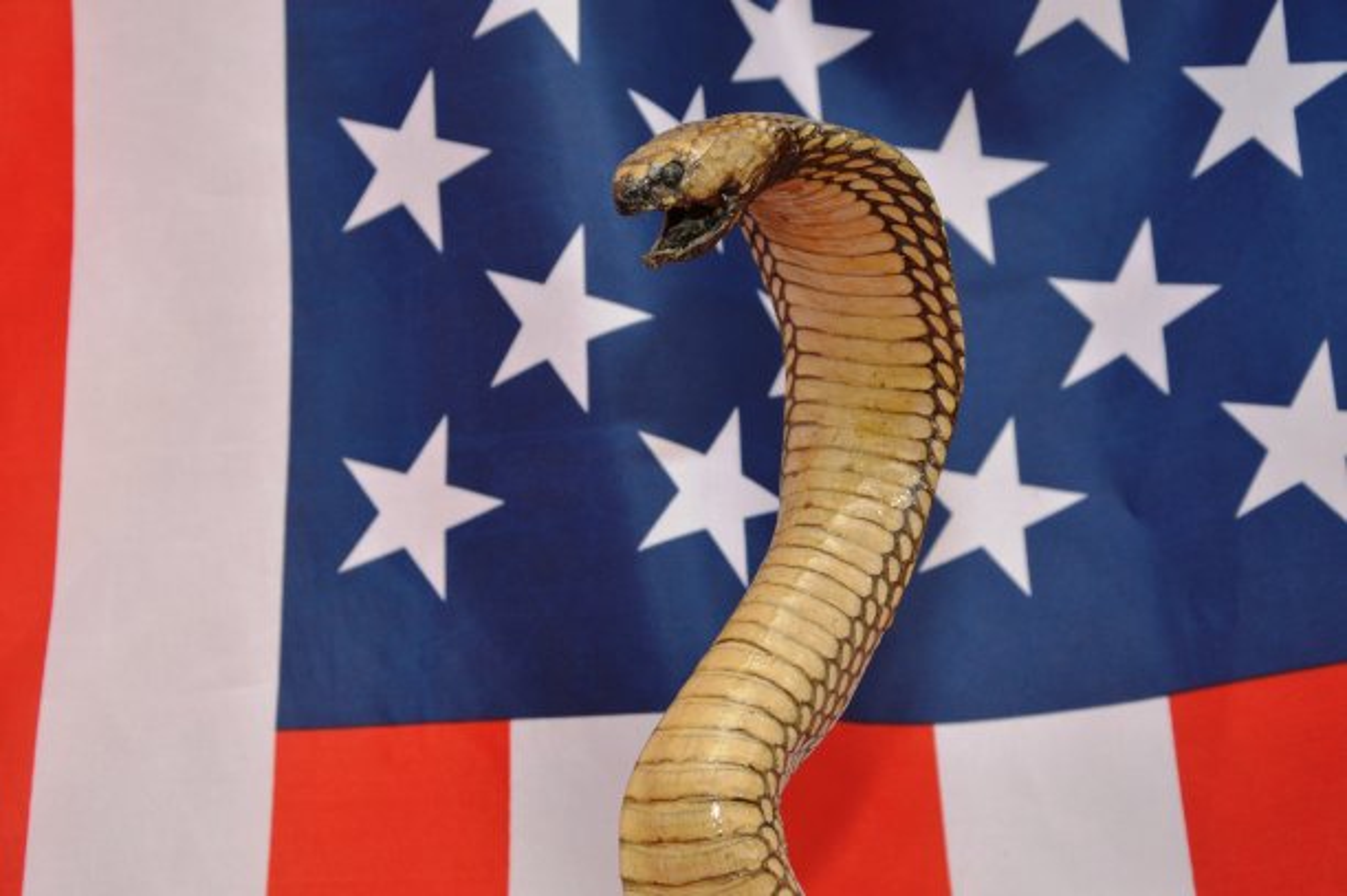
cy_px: 448
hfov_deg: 21.9
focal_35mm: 93
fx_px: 3477
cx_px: 674
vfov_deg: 14.7
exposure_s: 1/60
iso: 360
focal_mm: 62
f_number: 8
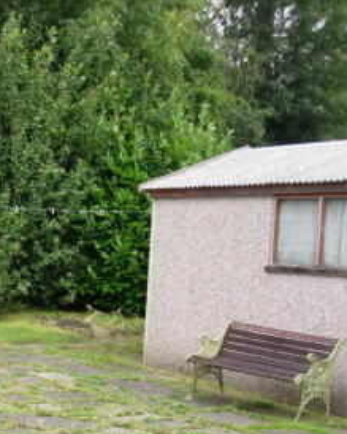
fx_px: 1015
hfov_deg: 18.4
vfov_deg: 23.8
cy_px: 345
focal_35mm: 79
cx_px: -75
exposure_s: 1/443
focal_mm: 7.8
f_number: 2.8
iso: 79
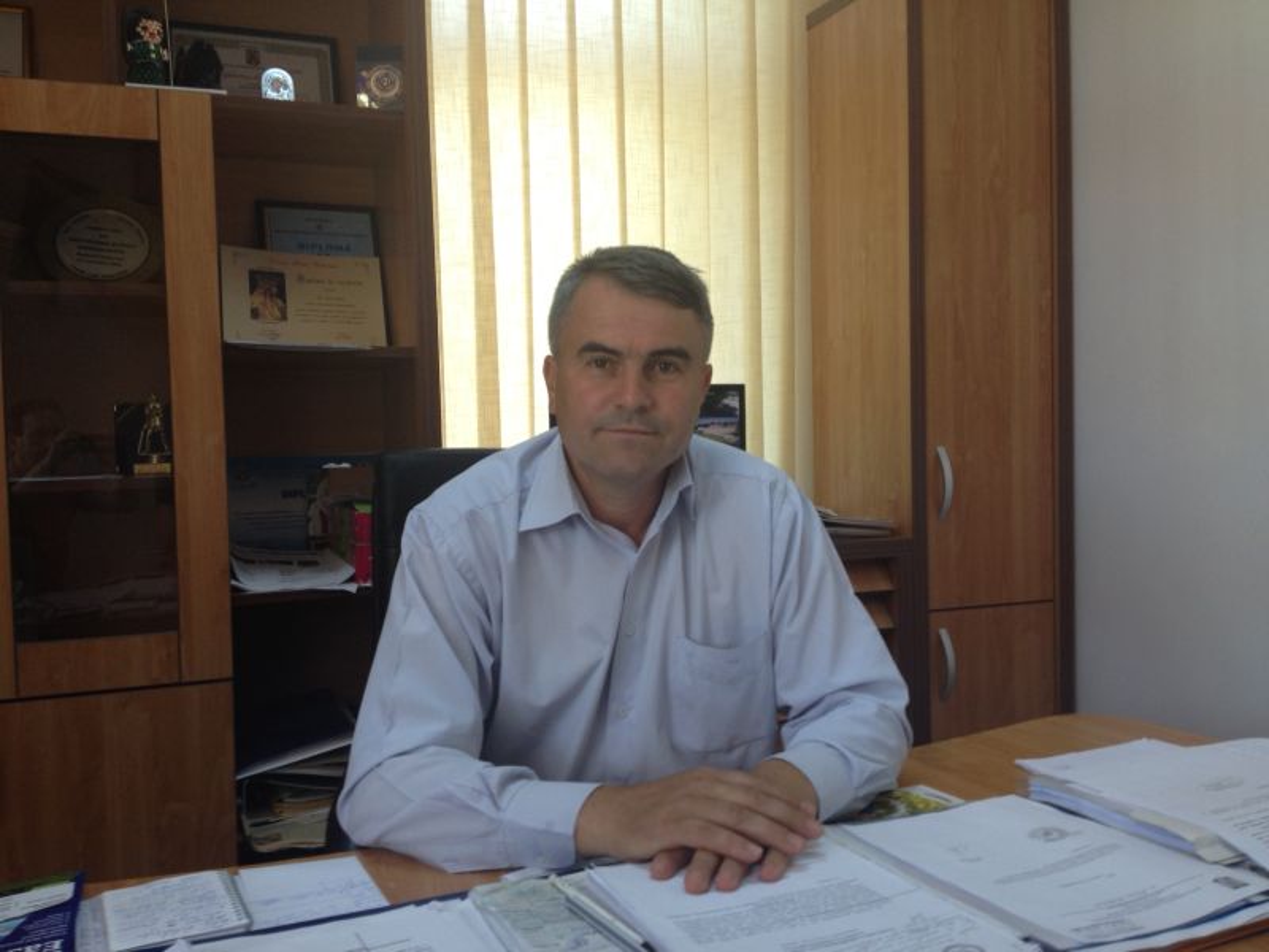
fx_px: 1283
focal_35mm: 35
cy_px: 476
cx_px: 634
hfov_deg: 52.6
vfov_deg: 40.7
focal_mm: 4.28
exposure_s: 1/40
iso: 50
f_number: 2.4
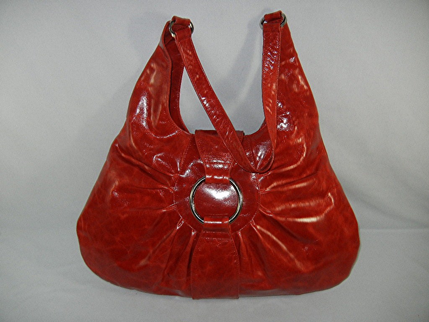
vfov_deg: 46.8
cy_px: 161
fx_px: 372
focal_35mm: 30
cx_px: 214
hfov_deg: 60.0
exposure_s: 1/30
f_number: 7
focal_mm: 5.4
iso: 200
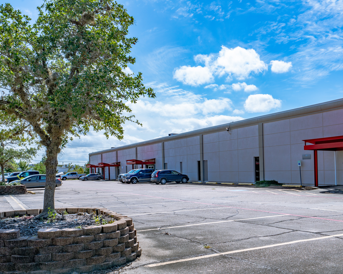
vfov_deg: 44.5
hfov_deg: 54.2
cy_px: 136
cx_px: 179
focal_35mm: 33
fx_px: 335
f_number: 13
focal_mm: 29
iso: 400
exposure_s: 1/400
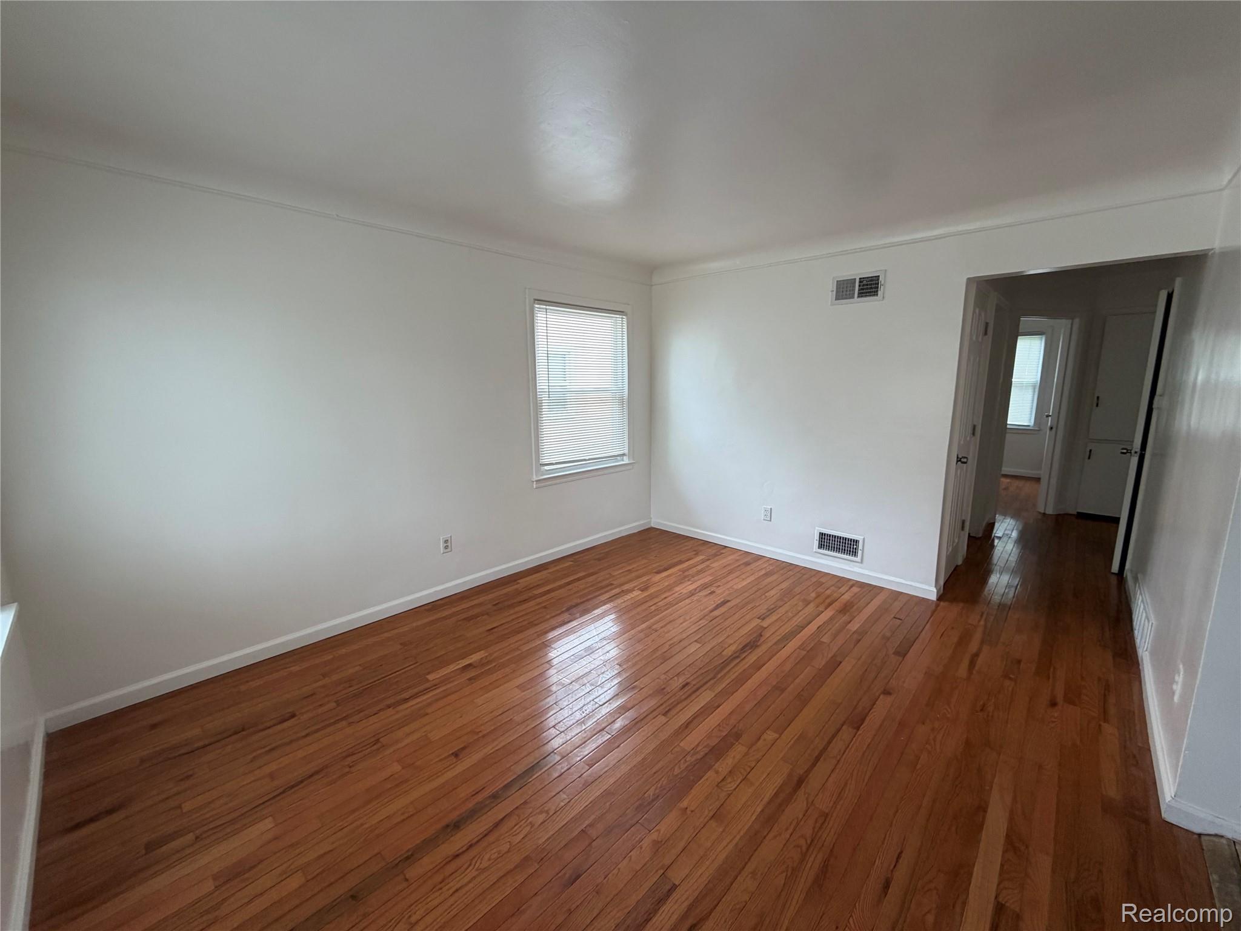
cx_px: 620
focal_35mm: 14
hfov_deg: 102.1
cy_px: 466
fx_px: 502
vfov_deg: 85.7
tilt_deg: -10.6
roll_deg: +1.0
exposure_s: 1/121
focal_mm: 2.22
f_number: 2.2
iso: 160
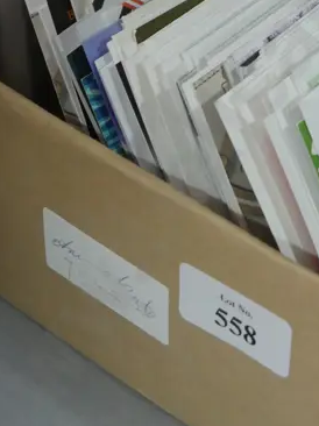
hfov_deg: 13.0
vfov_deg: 17.2
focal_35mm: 112
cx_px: 332
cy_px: -9
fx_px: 1378
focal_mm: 20
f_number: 4.5
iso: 1000
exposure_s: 1/60
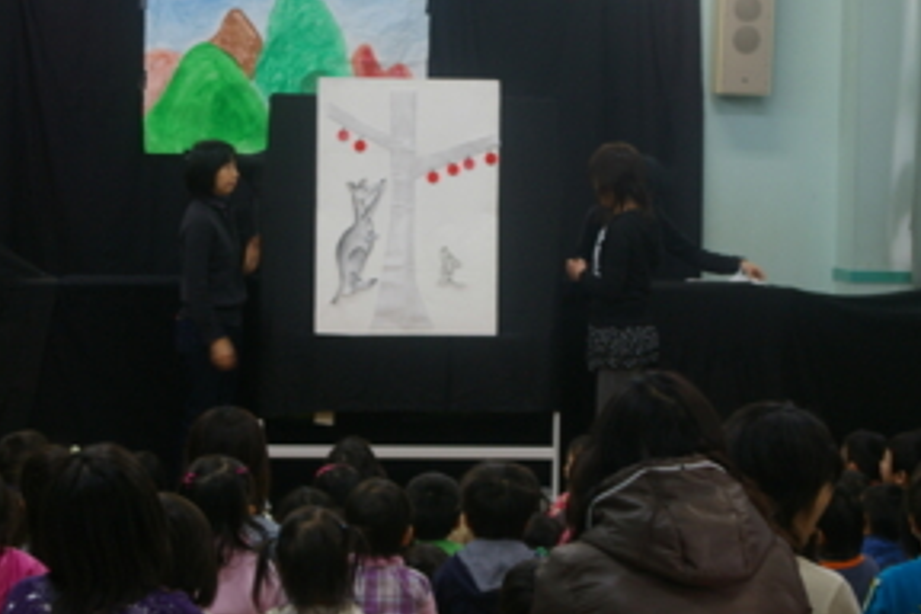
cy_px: 219
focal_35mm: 94
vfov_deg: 14.6
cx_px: 460
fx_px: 2397
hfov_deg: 21.8
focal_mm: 45
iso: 400
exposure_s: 1/15
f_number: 4.5
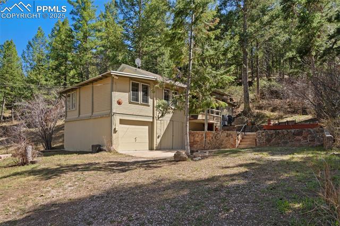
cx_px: 170
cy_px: 113
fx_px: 208
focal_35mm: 22
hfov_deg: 78.6
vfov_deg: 57.2
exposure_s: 1/20
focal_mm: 22
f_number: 8
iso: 100
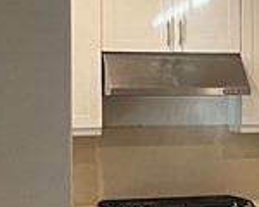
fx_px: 1326
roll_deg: +0.6
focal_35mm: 173
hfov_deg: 9.6
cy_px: 107
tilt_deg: +0.5
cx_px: 670
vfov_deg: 8.9
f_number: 1.6
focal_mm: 4.2
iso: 125
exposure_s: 1/60
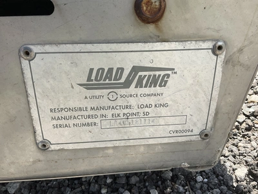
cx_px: 129
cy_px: 97
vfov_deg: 48.2
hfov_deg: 61.7
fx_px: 216
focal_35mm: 29
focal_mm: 3
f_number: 1.8
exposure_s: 1/500
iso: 25
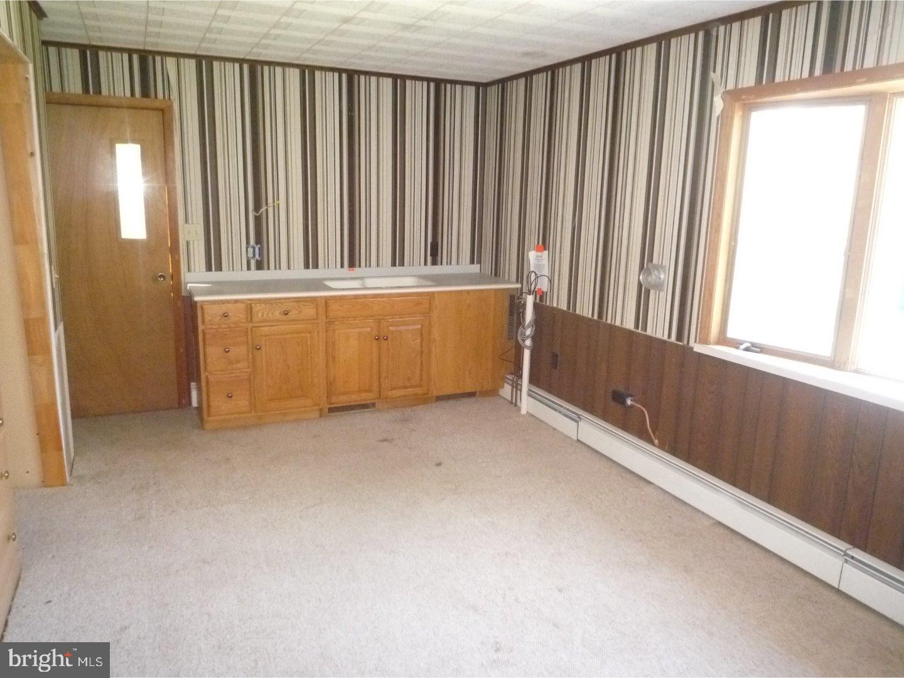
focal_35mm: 25
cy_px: 339
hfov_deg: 69.4
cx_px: 452
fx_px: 653
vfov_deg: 54.9
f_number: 2.8
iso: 640
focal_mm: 4.4
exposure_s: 1/30
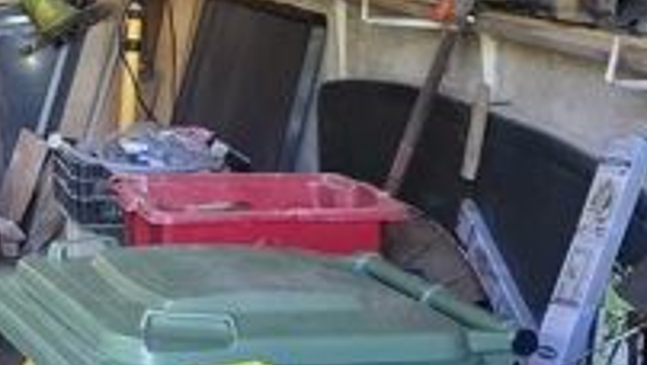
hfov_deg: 18.6
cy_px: -96
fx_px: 1700
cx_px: -365
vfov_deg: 11.9
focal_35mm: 99
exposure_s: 1/50
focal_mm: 5.54
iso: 320
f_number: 1.8
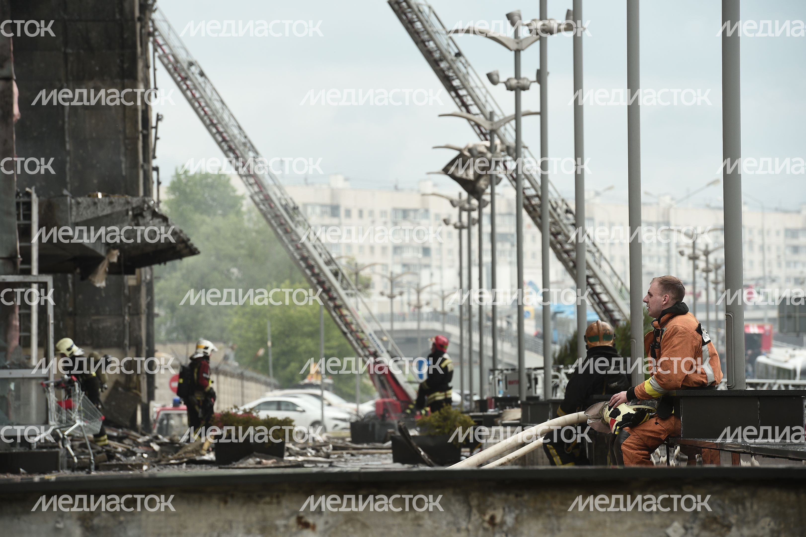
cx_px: 403
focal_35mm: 200
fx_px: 4475
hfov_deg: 10.3
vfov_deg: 6.9
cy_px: 268
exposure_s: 1/320
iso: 400
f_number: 8
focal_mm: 200
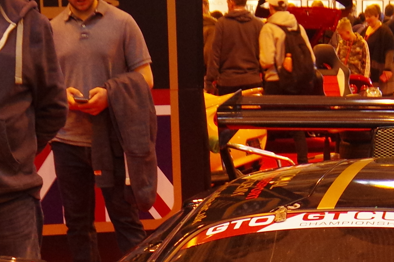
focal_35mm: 120
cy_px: 574
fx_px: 1312
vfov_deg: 10.2
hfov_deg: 16.8
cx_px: 364
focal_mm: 18
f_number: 3.5
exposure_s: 1/40
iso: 1600
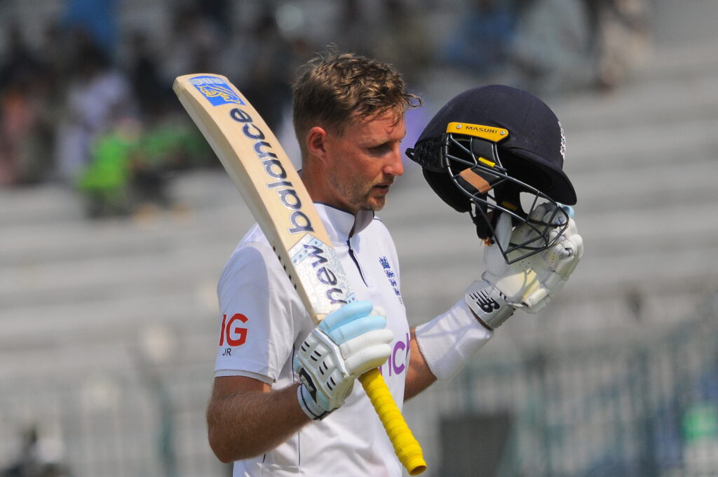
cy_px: 238
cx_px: 359
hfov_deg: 3.6
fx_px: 11354
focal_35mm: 570
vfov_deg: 2.4
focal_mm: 380
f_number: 6.3
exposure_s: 1/2000
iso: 320
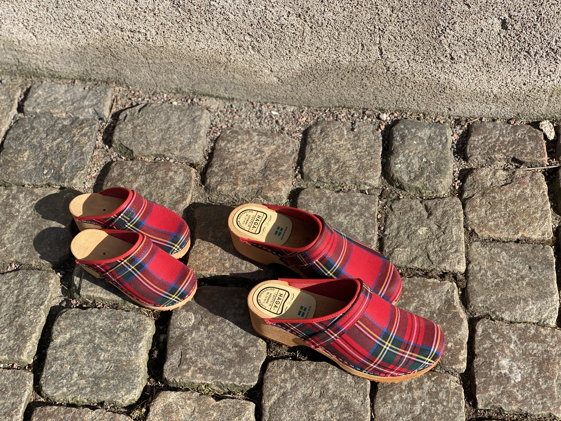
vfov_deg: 28.0
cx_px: 280
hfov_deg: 36.8
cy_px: 210
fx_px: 843
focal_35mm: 52
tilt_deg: -53.1
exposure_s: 1/959
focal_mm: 6
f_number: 2
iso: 20
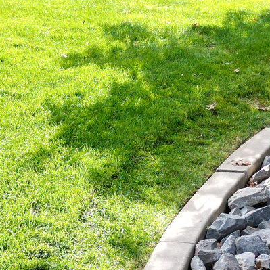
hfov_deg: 16.0
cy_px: 169
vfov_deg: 16.0
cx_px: 113
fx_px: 962
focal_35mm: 109
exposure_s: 1/725
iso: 110
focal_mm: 6.72
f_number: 1.7
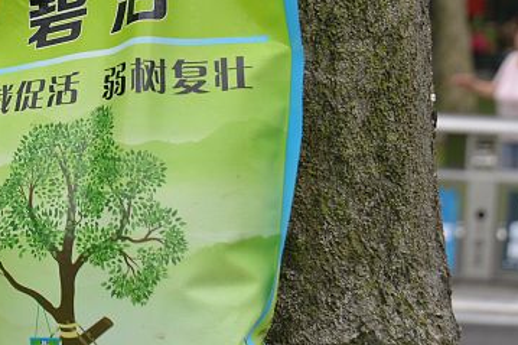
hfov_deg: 17.6
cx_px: -202
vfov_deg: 12.7
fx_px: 1539
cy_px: 23
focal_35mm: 107
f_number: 5.6
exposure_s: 1/160
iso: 320
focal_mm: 32
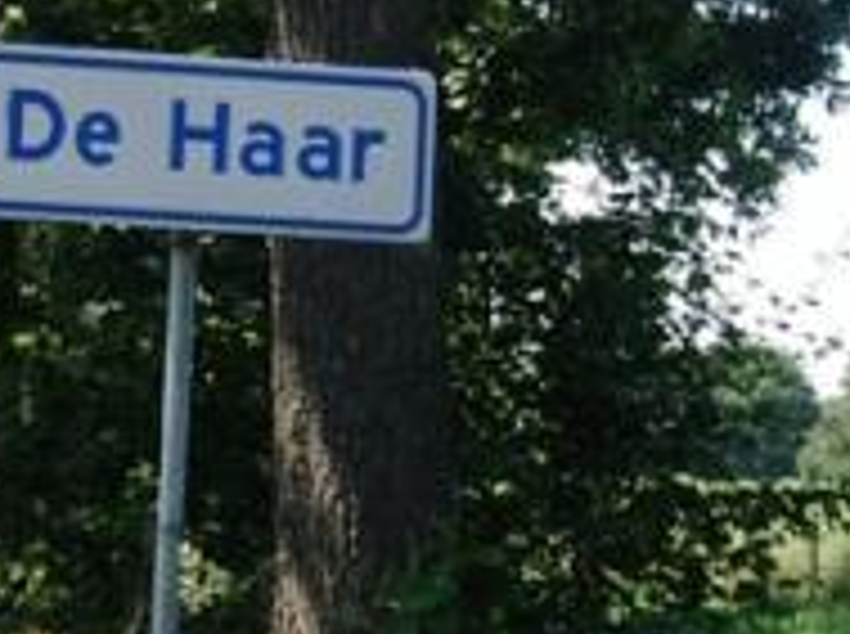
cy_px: 319
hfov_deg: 15.2
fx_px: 3162
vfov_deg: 11.5
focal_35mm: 129
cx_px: 148
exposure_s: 1/500
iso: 64
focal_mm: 7.9
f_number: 2.8
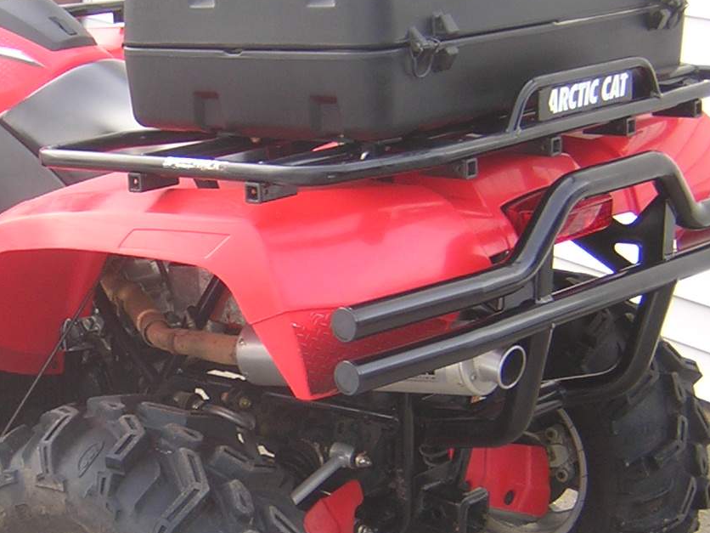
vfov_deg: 16.4
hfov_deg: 21.5
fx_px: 1846
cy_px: 335
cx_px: 161
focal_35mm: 90
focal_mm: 6.1
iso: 100
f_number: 2.9
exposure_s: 1/57.2
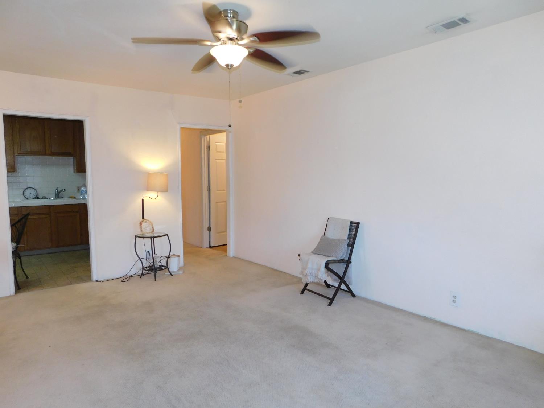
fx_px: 361
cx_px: 272
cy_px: 204
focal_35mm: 23
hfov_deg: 73.9
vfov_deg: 58.9
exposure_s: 1/30
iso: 200
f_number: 3
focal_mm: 4
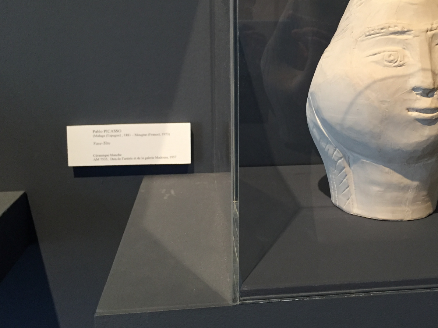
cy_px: 111
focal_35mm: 39
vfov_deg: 36.4
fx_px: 493
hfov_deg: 47.5
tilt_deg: -8.8
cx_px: 271
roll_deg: -0.7
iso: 200
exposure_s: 1/33
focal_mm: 4.15
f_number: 2.2
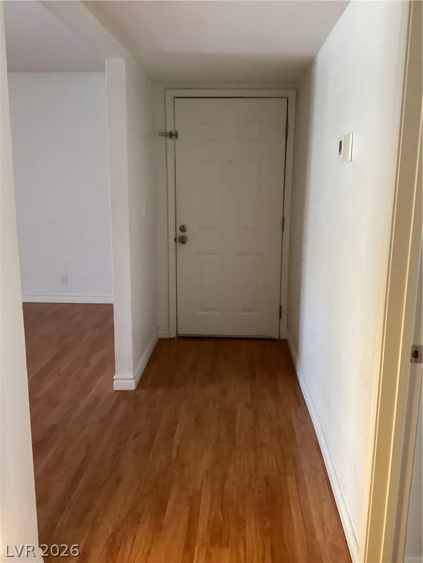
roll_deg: -1.3
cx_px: 212
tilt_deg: -11.9
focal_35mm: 31
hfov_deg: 45.4
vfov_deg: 58.4
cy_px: 282
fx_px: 505
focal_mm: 3.3
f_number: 2.4
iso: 400
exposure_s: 1/30
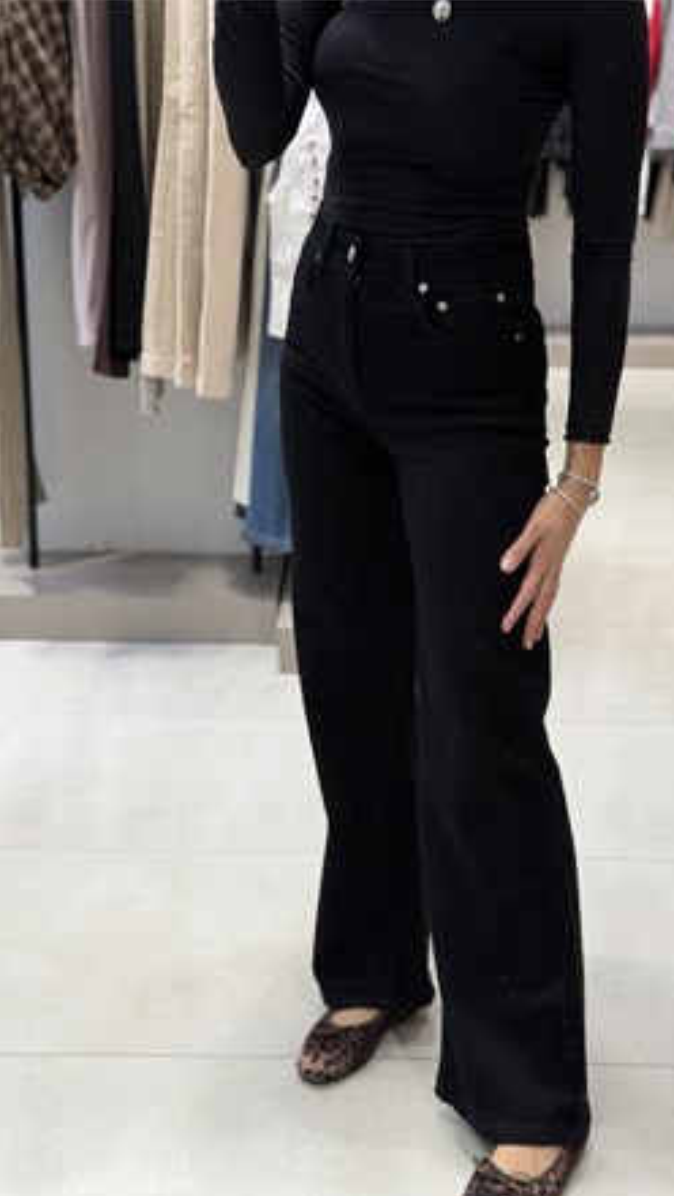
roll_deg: -1.9
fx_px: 1681
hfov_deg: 22.7
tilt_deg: -33.6
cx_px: 366
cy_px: 603
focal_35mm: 53
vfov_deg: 39.2
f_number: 1.78
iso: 50
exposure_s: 1/100
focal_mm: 6.76
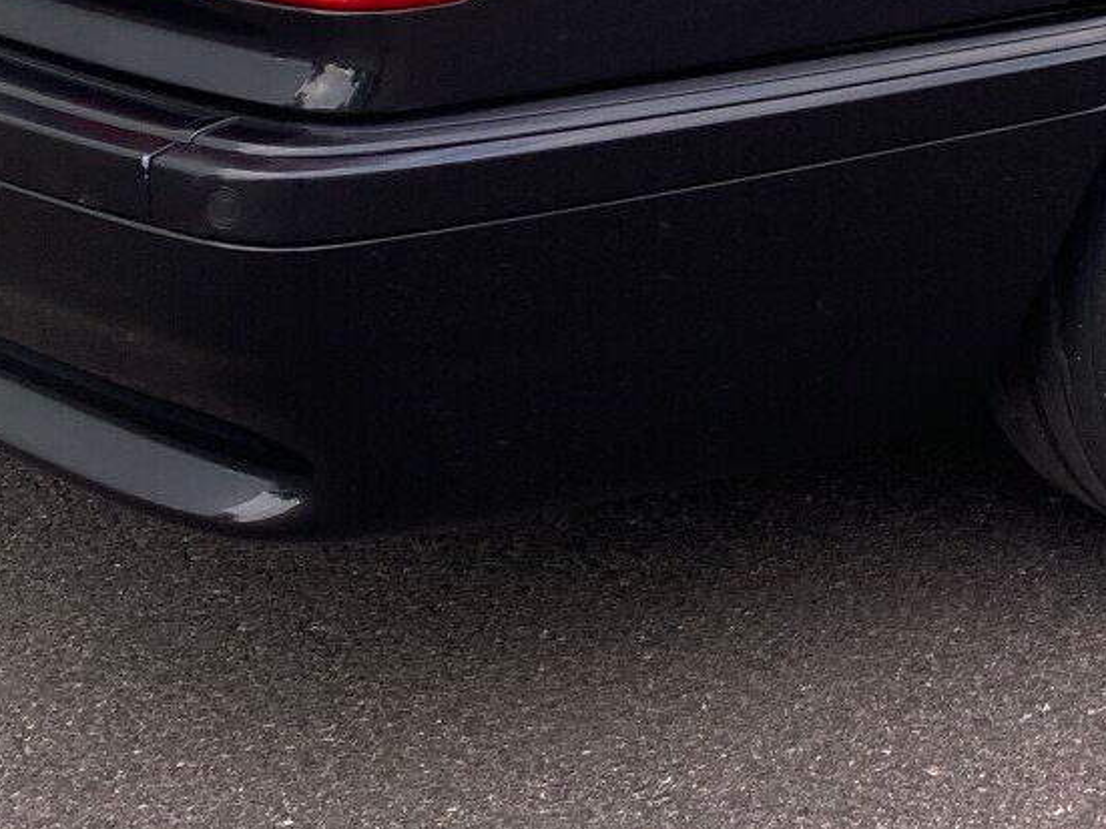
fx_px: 2939
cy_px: -97
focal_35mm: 92
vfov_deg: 15.6
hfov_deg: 20.3
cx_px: 1240
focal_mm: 4.25
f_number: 1.8
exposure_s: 1/121
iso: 50
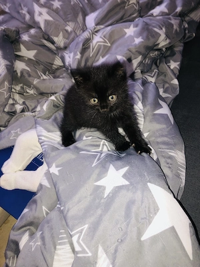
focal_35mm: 28
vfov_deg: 63.4
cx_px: 100
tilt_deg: -49.4
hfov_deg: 49.7
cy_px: 134
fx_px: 216
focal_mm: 3.99
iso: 40
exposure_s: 1/4
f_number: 1.8
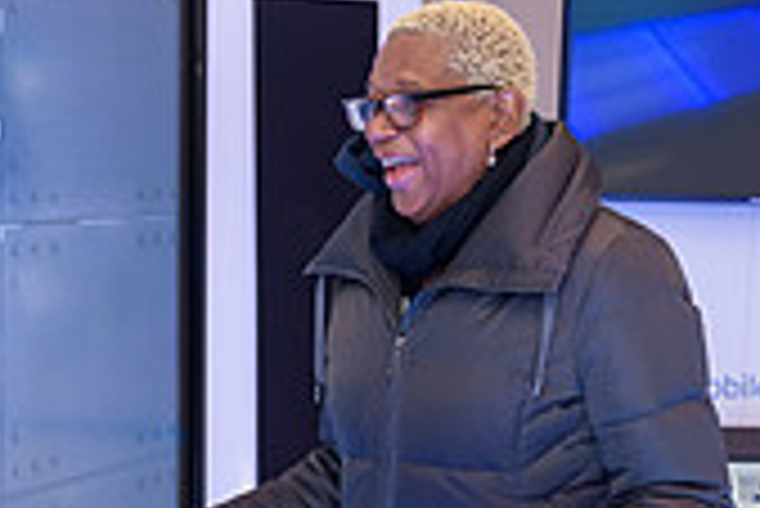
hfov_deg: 22.7
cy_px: 267
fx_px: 1880
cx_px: 513
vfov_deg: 15.4
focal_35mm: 89
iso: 1000
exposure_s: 1/125
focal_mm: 26
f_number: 3.2
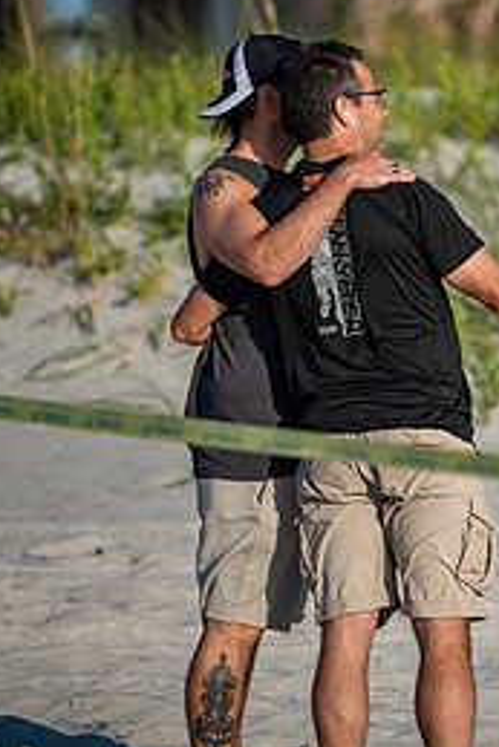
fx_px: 7205
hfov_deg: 4.0
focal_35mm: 347
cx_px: 387
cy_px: 280
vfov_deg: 5.9
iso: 360
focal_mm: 200
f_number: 2.8
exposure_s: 1/4000
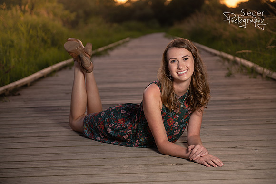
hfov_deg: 28.8
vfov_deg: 19.5
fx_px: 537
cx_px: 138
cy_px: 92
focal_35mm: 70
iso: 200
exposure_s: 1/100
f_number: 2.8
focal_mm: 70
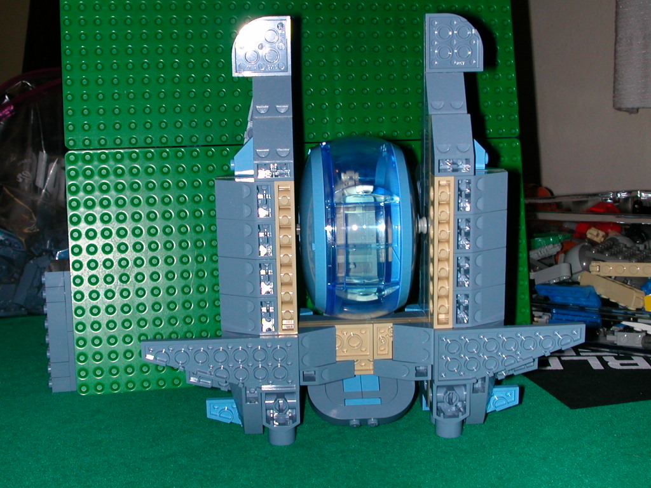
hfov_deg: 38.9
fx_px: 922
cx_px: 326
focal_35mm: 49
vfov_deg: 29.7
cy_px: 244
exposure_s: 1/59.9
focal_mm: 7.5
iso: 100
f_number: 5.2
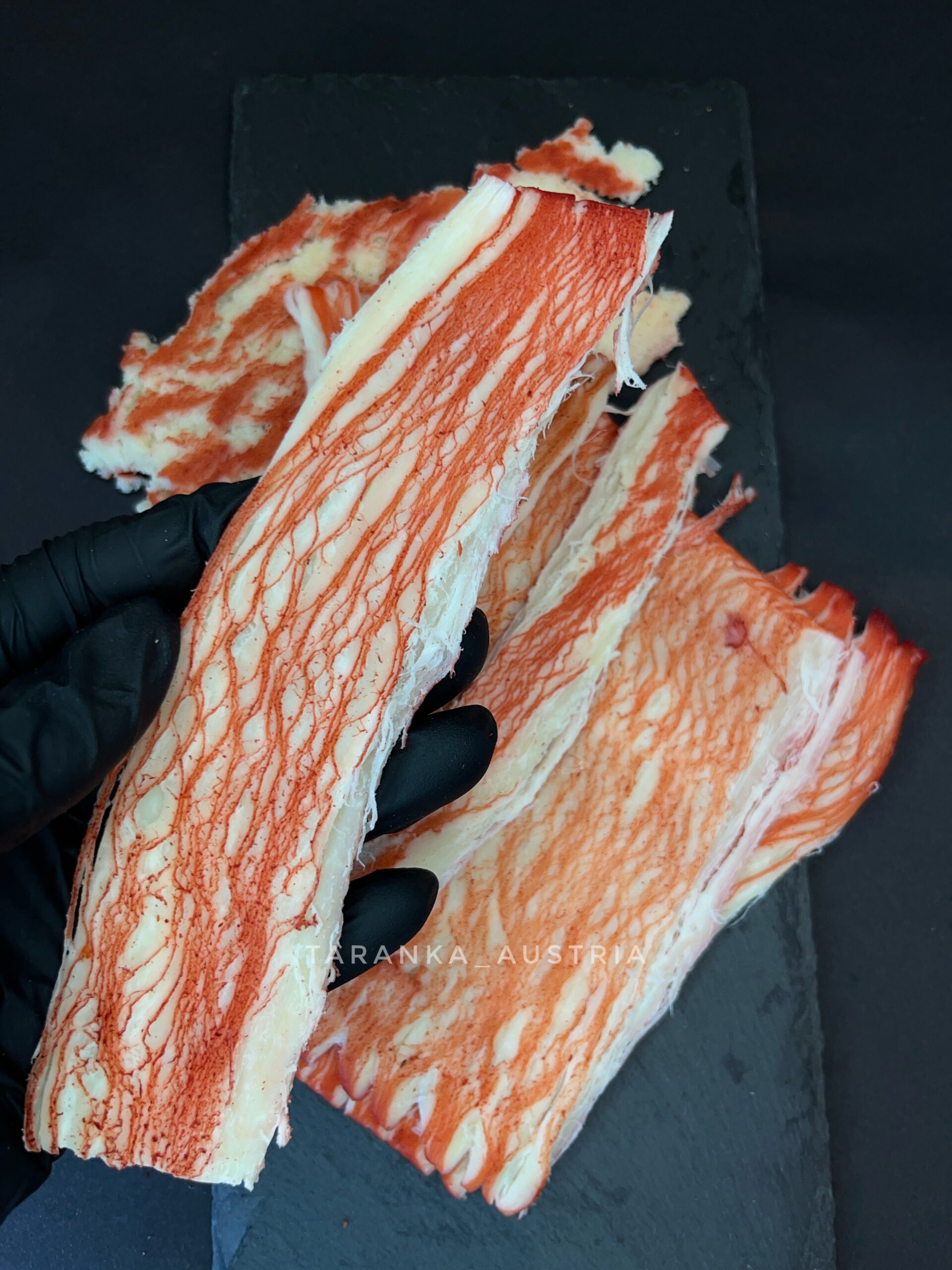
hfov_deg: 53.1
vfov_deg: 67.3
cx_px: 476
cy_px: 635
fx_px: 953
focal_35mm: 26
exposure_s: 1/124
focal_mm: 5.1
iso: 32
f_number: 1.6
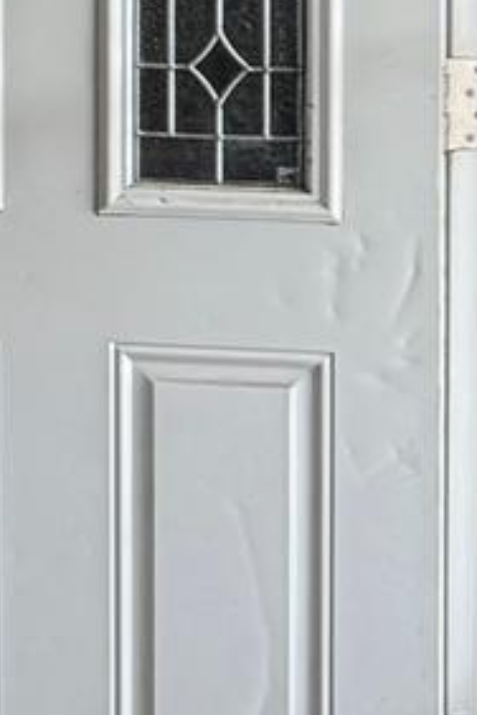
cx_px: -1284
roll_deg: +0.2
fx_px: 3597
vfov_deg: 11.1
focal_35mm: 181
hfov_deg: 6.4
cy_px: -216
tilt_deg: -1.7
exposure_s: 1/62
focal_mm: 6.76
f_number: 1.78
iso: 200
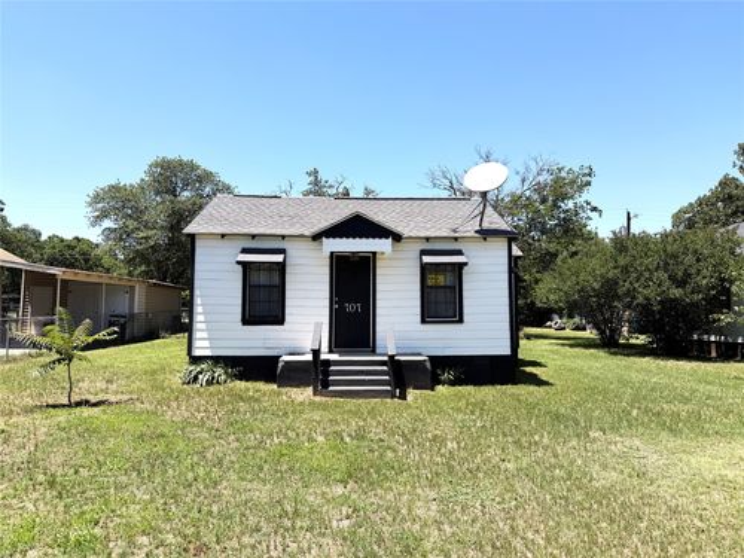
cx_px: 372
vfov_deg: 56.8
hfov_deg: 71.6
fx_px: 516
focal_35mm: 24
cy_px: 279
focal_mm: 6.76
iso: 80
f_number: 1.78
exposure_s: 1/3279
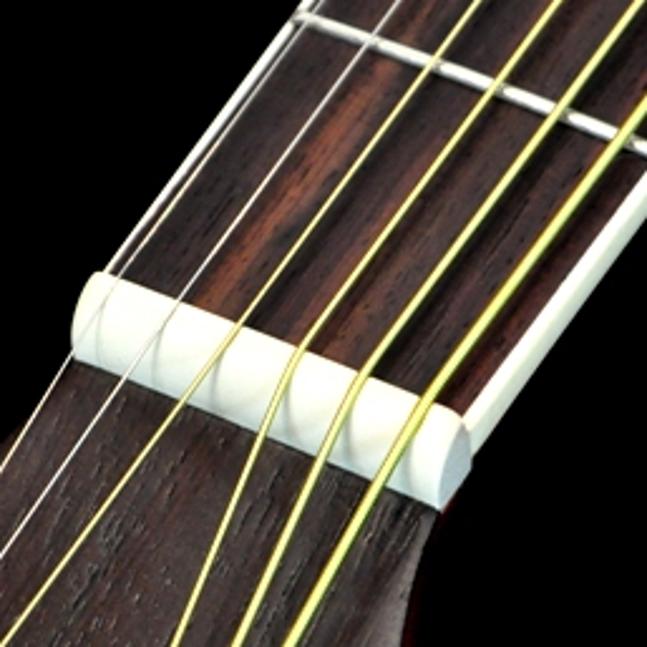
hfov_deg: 5.3
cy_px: 386
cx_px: 287
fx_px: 7043
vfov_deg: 5.3
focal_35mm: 333
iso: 3200
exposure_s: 1/15
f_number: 5.6
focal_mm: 105
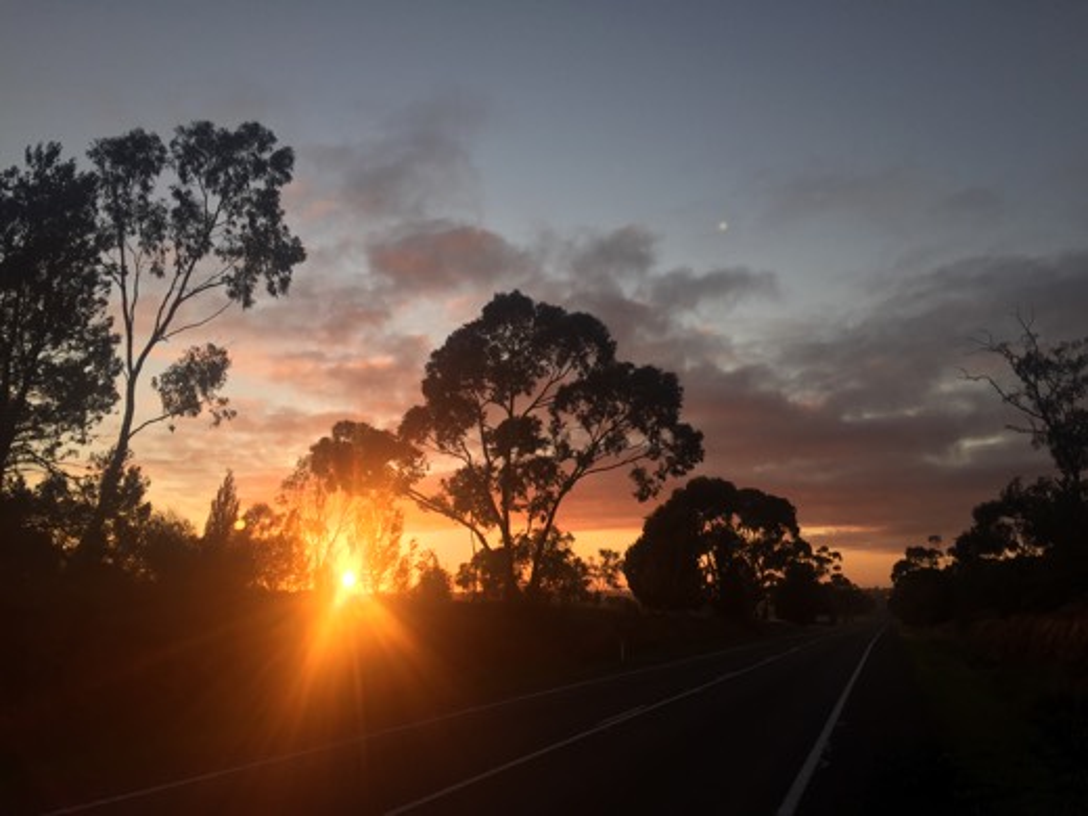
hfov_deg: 61.7
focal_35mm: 29
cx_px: 544
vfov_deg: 48.2
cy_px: 408
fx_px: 911
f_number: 2.2
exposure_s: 1/549
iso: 32
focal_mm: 4.15
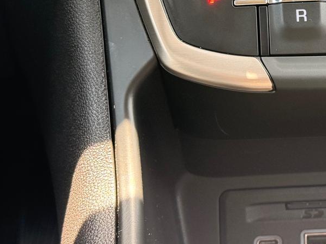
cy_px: 67
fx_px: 969
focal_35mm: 103
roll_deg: -1.8
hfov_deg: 18.6
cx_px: 331
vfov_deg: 14.3
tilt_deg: -23.9
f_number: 1.78
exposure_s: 1/115
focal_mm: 6.76
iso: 200
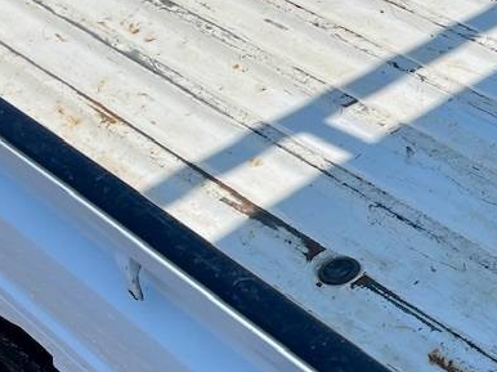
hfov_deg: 21.7
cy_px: 188
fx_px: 1191
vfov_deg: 17.8
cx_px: 613
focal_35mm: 83
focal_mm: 5.1
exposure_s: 1/5618
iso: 32
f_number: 1.6
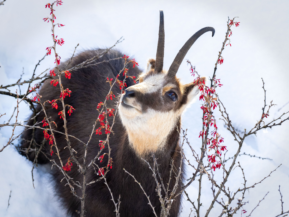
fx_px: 5018
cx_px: 144
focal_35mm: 601
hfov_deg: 3.3
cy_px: 108
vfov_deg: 2.5
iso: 1250
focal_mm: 300
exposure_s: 1/1000
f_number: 4
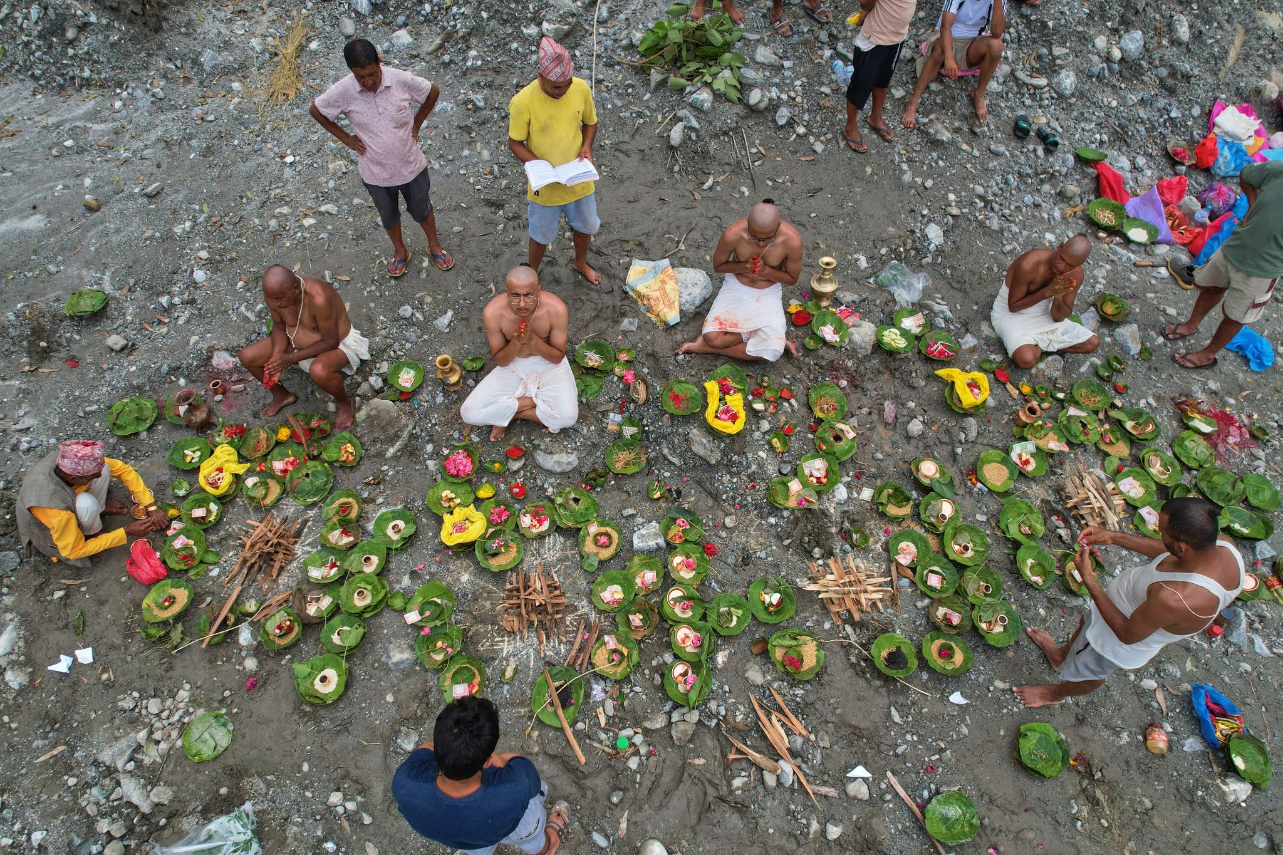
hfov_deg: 78.6
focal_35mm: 22
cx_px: 642
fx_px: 784
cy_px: 428
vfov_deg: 57.2
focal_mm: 8.4
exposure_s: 1/2000
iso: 100
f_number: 2.8
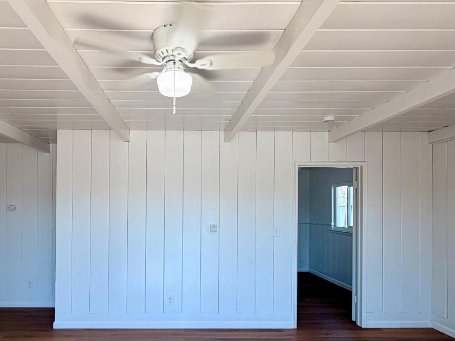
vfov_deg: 54.4
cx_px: 183
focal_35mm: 25
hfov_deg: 68.7
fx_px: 329
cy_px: 209
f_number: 2.2
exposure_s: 1/121
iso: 64
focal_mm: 2.22
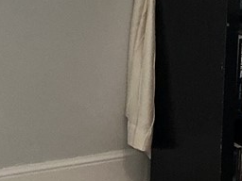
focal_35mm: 181
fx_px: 1265
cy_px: -41
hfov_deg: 10.7
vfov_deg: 8.1
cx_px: -72
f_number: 1.8
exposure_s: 1/60
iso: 80
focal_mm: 3
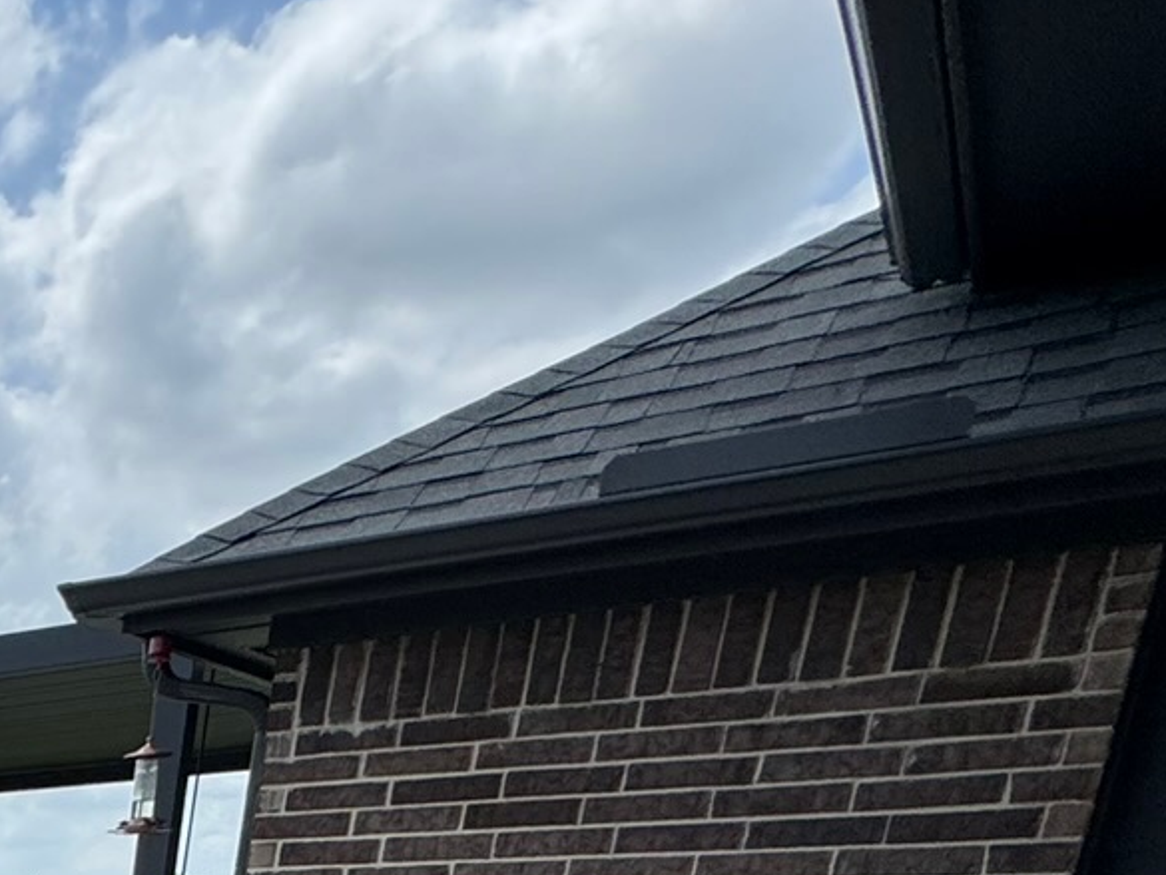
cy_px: 1411
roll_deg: -0.1
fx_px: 1651
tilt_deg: -15.8
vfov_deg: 22.5
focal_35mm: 49
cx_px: -801
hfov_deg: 24.1
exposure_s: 1/1880
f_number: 2.2
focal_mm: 2.22
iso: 50
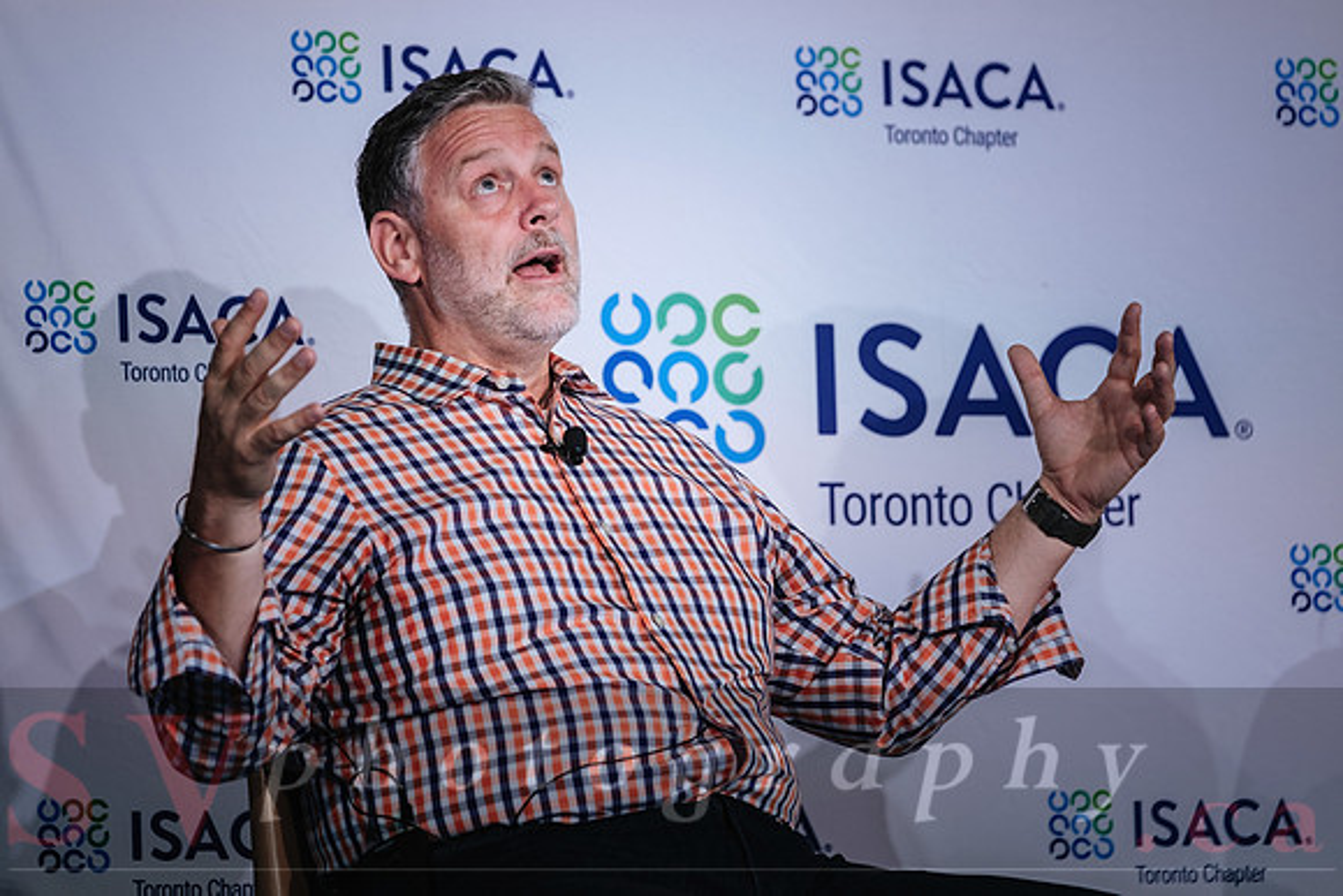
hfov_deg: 11.6
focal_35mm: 178
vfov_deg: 7.7
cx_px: 636
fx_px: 6631
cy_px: 433
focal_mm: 110.6
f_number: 2.8
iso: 800
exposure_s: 1/80
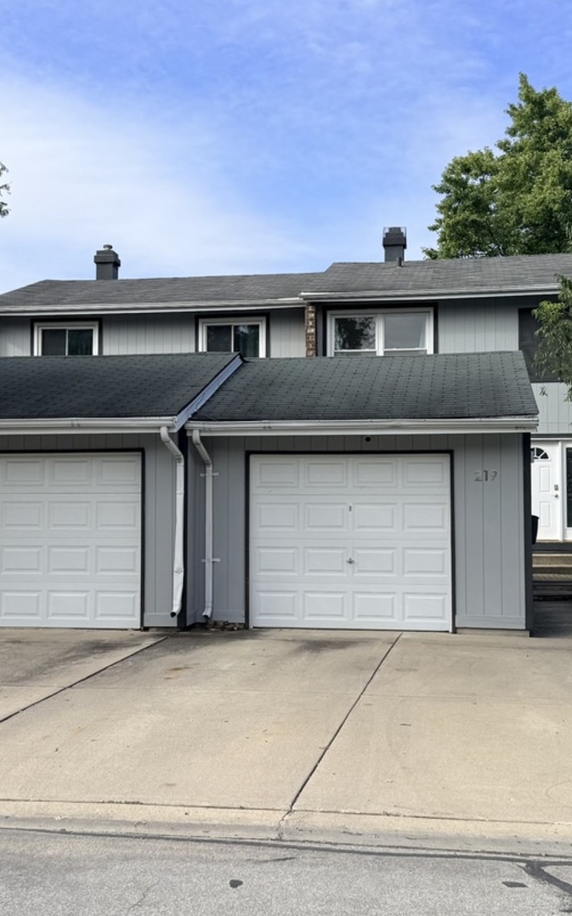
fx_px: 848
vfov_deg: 56.7
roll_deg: -0.3
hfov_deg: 37.3
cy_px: 458
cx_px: 281
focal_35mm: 34
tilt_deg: +5.1
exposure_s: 1/3425
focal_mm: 6.76
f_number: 1.78
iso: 80
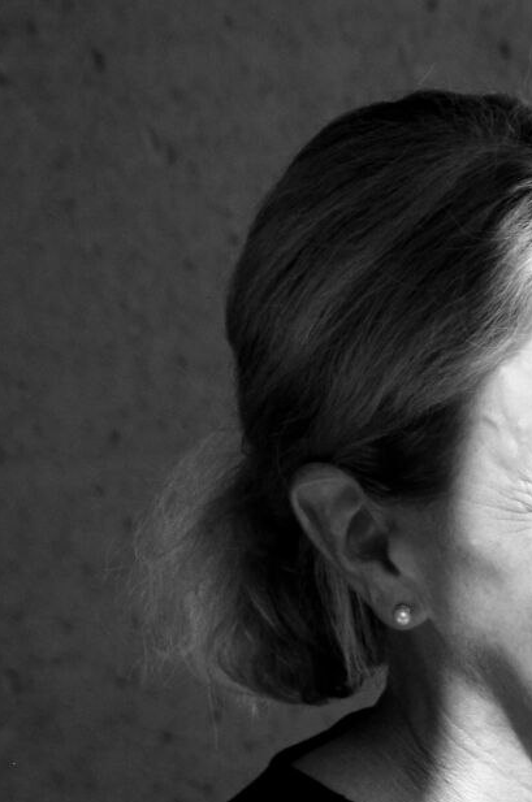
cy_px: 1310
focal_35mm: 311
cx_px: 403
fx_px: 6921
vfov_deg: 6.5
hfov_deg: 4.4
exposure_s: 1/1250
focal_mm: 50
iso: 200
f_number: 4.8
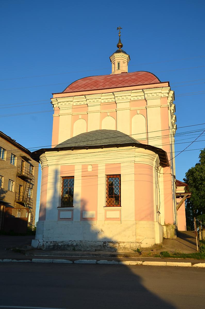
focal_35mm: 36
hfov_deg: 36.7
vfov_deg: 53.2
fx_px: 309
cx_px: 102
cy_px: 154
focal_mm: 24
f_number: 8
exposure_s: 1/250
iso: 100
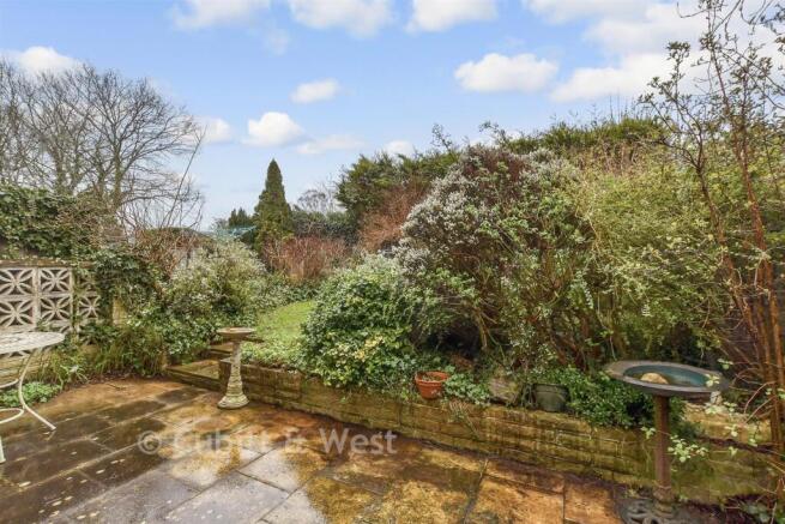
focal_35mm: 15
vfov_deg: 77.4
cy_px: 262
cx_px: 392
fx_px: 327
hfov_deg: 100.4
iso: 400
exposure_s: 1/250
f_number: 8
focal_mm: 10
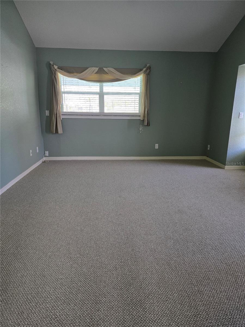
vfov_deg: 73.9
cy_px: 164
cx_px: 122
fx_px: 217
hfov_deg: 58.9
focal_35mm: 23
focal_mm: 6.3
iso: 320
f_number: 1.7
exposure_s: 1/120
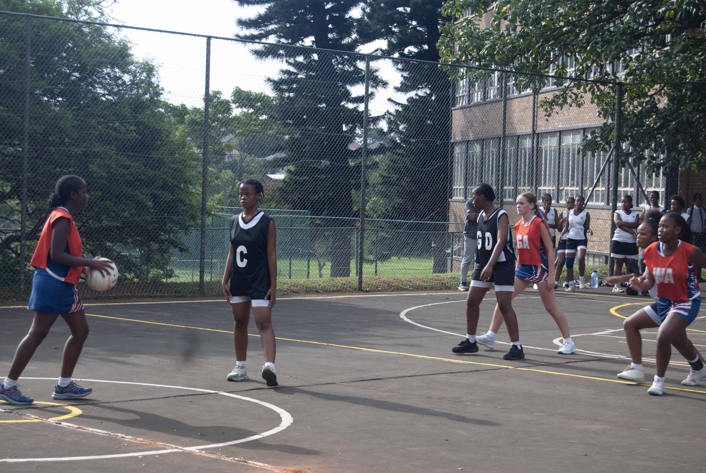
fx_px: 1620
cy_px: 236
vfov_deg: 16.6
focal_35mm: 82
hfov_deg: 24.6
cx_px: 353
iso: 100
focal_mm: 55
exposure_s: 1/125
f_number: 6.3
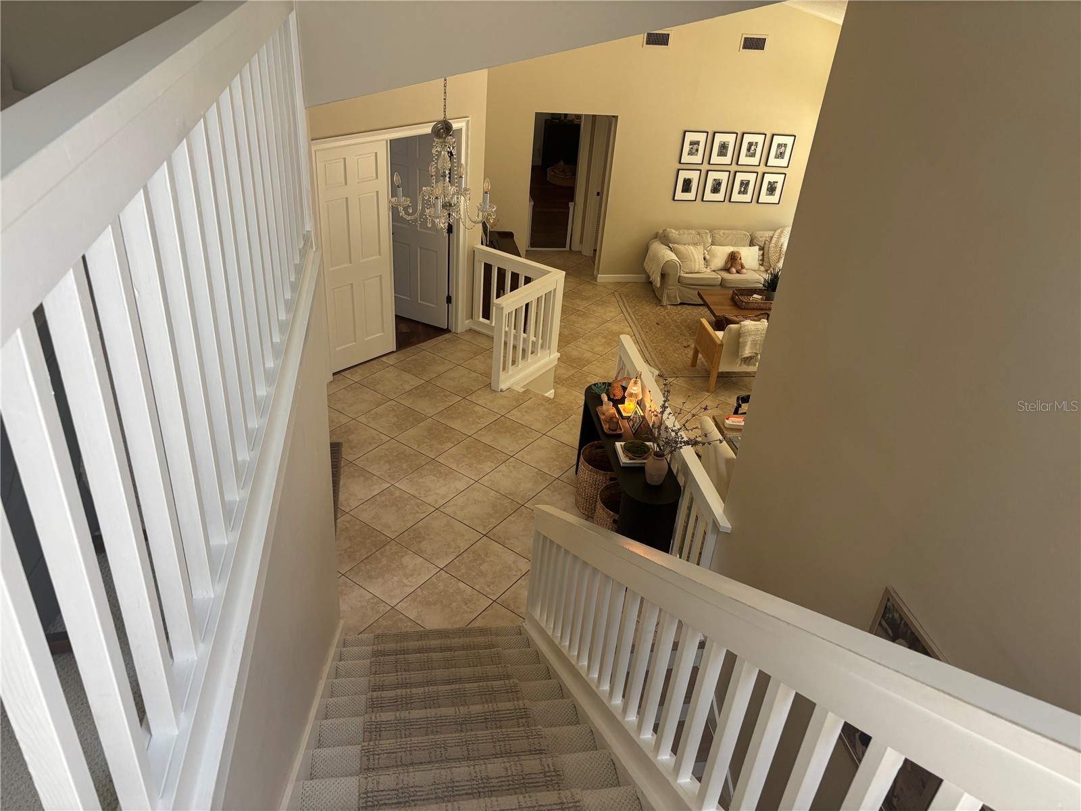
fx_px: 812
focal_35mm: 26
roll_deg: -3.8
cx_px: 540
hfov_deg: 67.3
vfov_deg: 53.1
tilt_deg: -30.5
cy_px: 406
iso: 125
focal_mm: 5.96
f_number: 1.6
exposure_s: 1/121
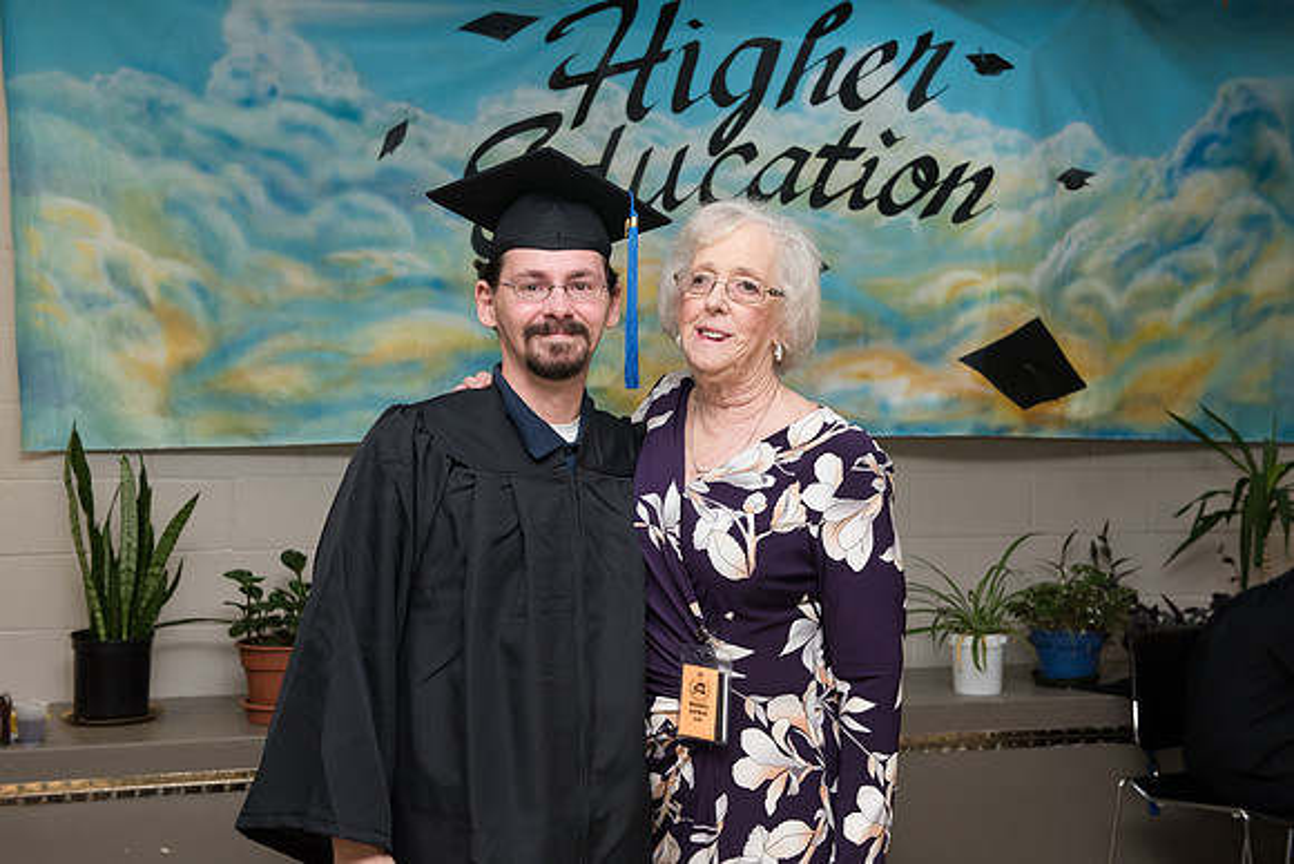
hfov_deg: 39.6
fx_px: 1798
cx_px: 647
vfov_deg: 27.0
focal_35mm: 50
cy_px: 432
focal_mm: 50
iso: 1600
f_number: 7.1
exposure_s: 1/160
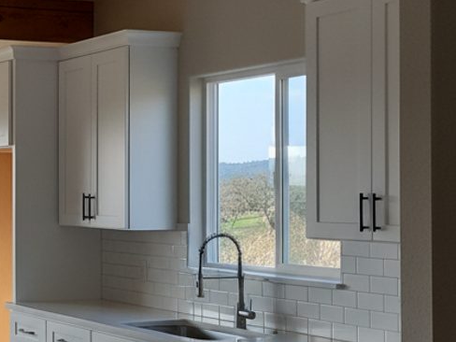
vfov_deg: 24.8
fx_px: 777
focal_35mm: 59
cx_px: -59
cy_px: 180
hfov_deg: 29.2
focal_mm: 6.8
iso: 124
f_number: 1.68
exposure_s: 1/1910
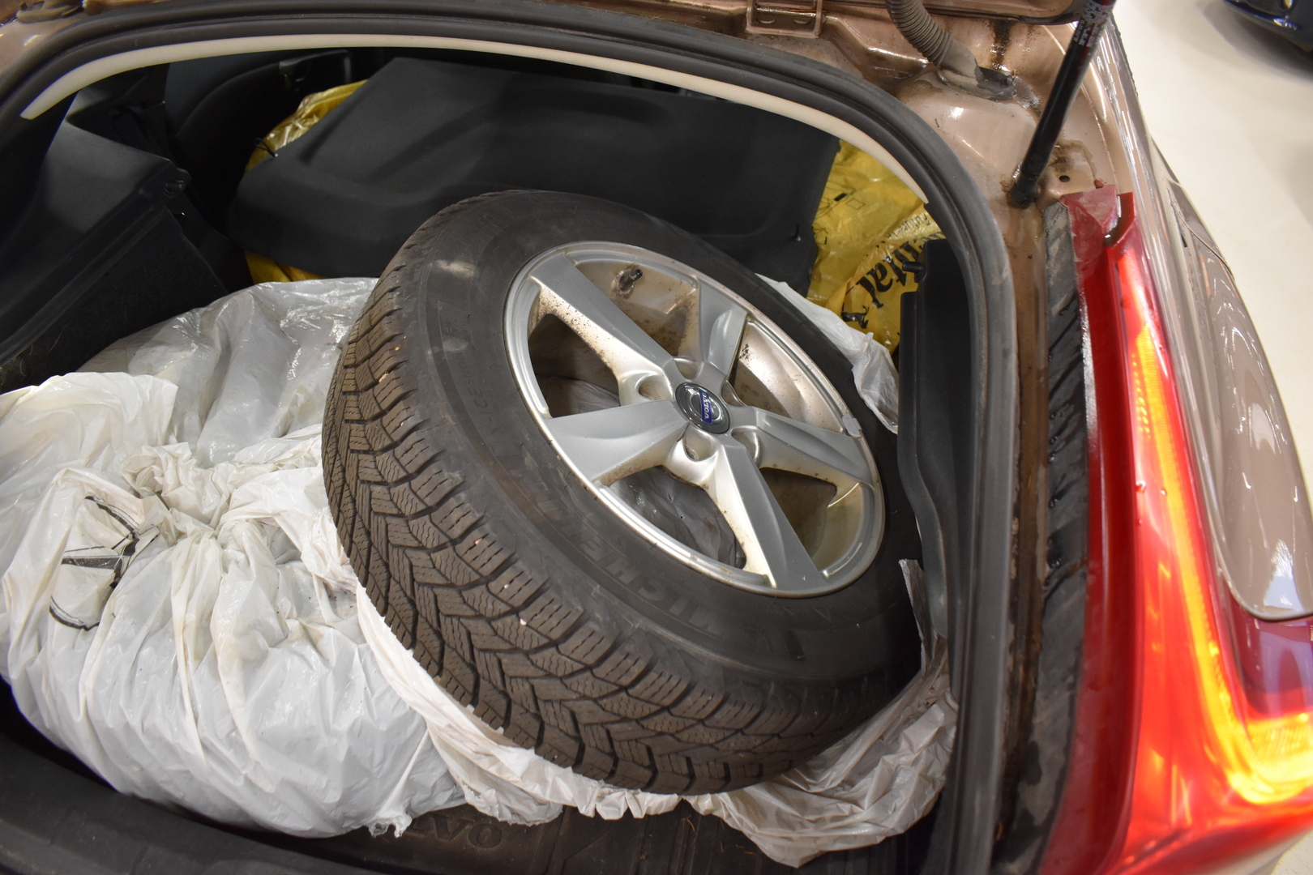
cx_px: 656
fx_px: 985
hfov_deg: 67.4
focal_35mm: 27
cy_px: 438
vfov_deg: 47.9
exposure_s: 1/60
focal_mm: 18
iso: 1400
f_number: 3.5
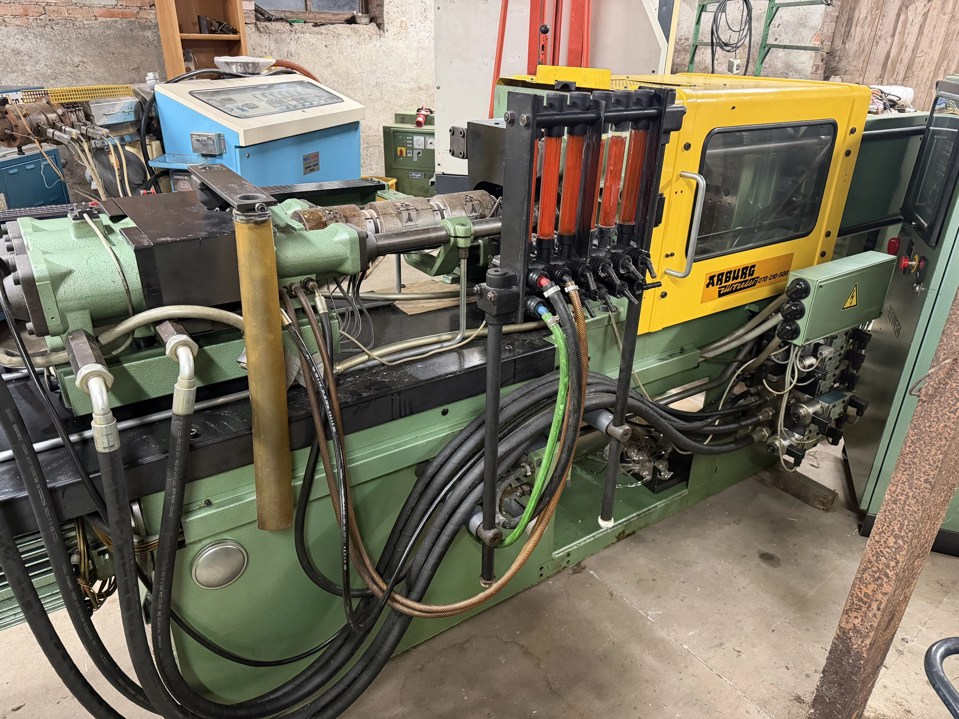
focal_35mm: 24
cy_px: 360
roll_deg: -1.6
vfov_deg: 56.8
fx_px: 665
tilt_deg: -25.2
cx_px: 480
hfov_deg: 71.6
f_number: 1.78
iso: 640
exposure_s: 1/33
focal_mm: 6.76
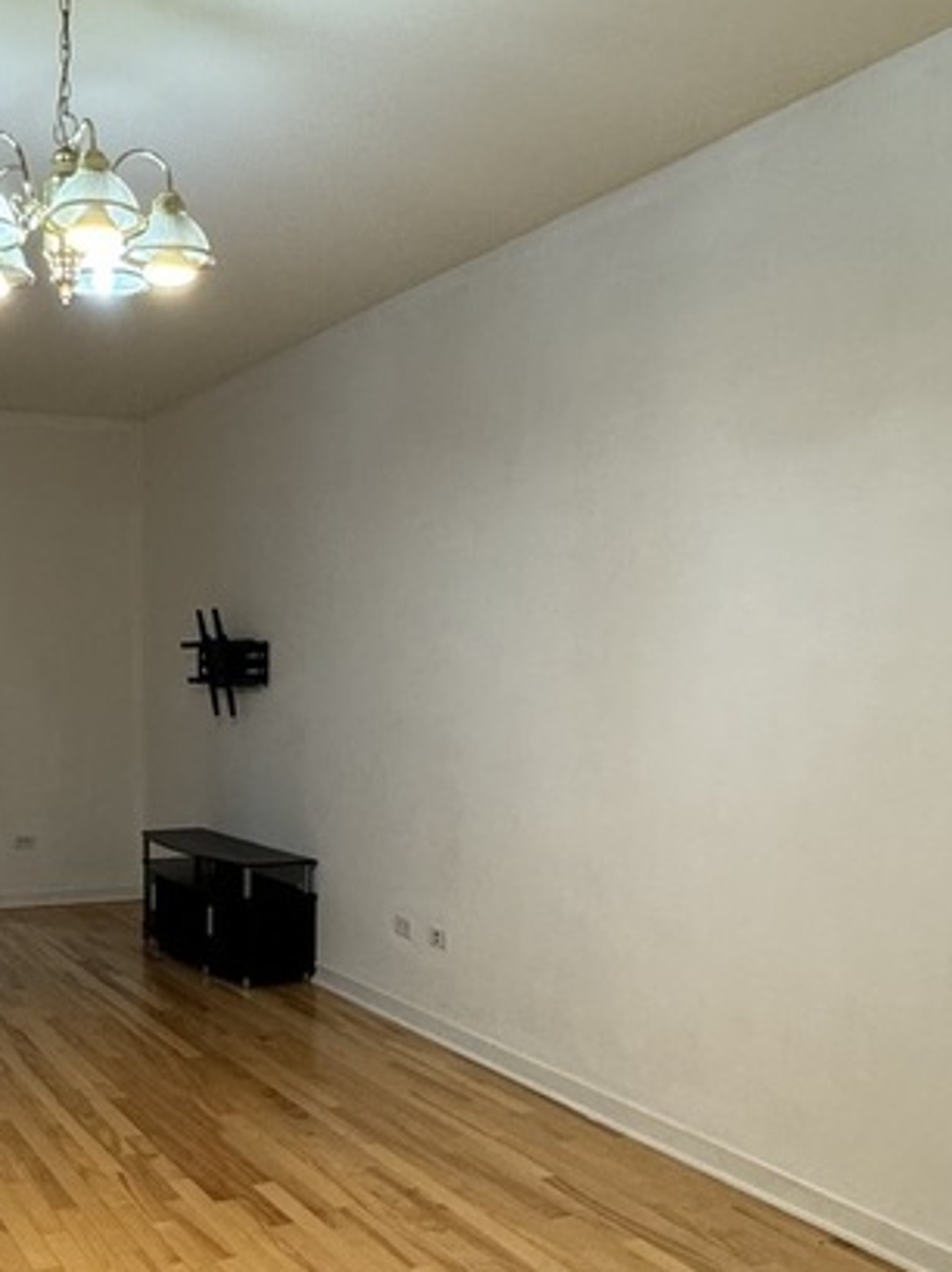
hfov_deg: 37.3
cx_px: 196
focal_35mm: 37
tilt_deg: -3.9
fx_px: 1359
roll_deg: +0.4
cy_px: 746
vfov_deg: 49.9
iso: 320
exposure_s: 1/120
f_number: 2.2
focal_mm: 2.22
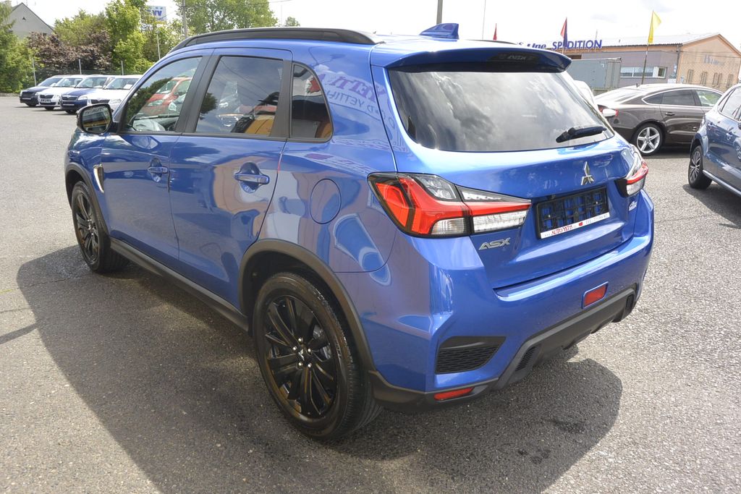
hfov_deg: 67.4
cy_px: 247
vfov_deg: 47.9
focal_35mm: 27
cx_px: 370
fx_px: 556
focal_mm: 10
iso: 160
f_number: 6.3
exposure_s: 1/250
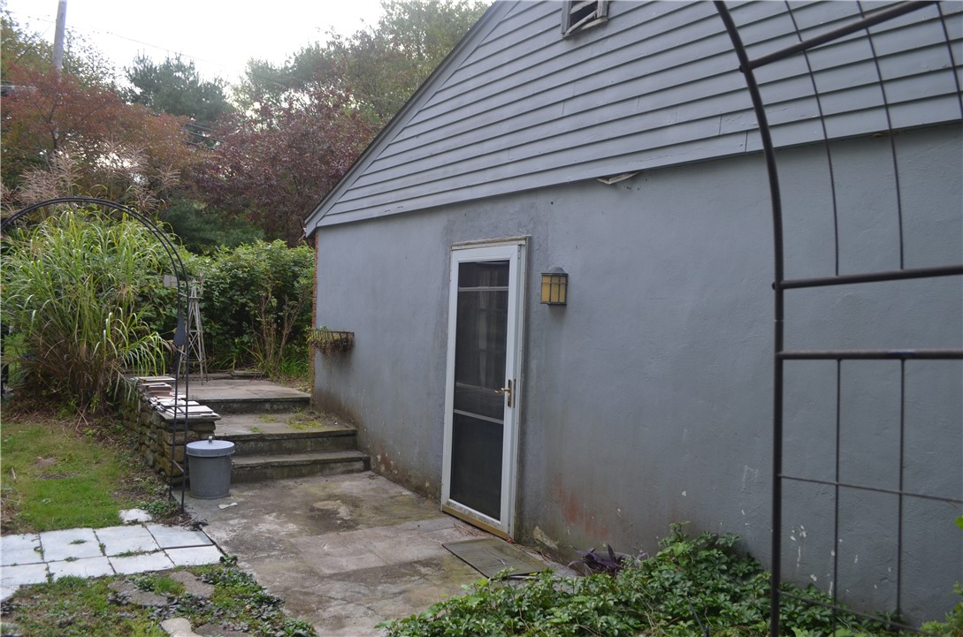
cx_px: 482
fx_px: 721
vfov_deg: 47.7
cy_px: 318
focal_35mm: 27
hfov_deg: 67.5
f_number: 5.6
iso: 200
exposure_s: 1/125
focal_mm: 18
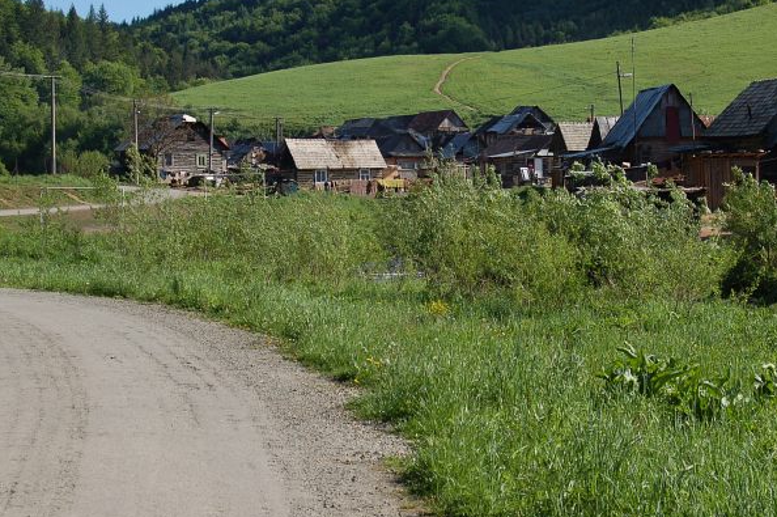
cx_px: 438
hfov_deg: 21.9
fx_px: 2006
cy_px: 254
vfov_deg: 14.7
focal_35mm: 93
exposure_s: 1/400
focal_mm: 46
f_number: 7.1
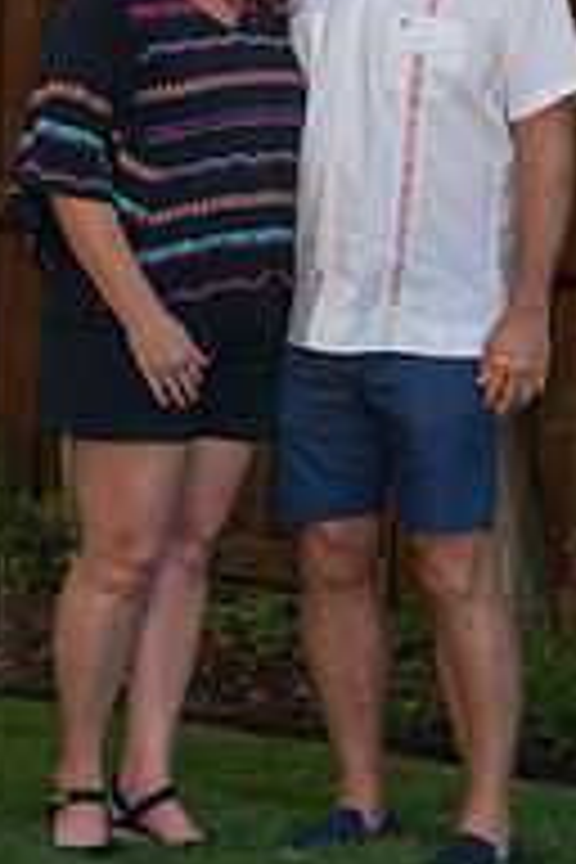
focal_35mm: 199
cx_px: 284
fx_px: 4776
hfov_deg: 6.9
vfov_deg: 10.3
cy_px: 130
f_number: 3.5
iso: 100
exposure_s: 1/320
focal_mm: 85
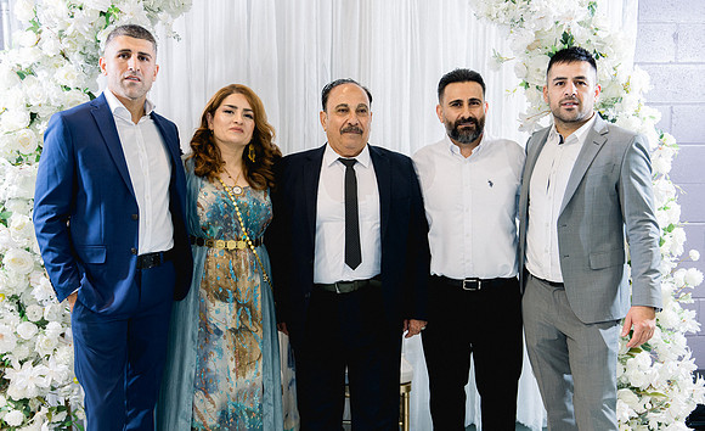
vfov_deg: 30.2
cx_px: 332
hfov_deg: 47.7
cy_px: 249
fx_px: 797
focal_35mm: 42
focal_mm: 37
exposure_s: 1/160
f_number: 2.8
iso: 800
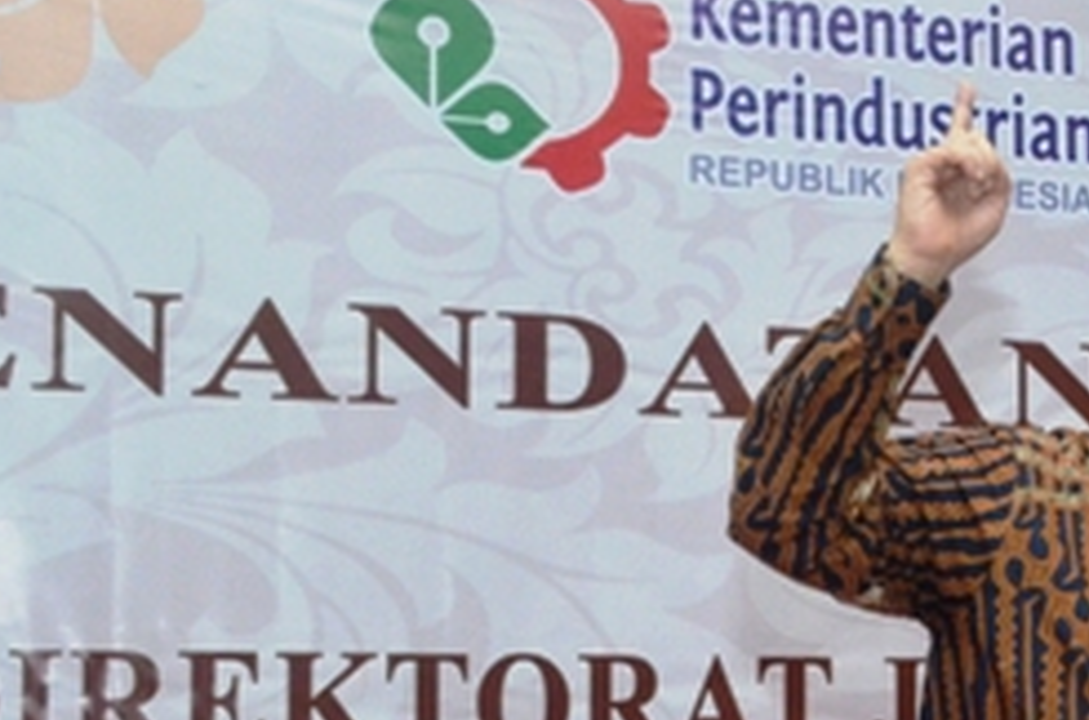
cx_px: 1342
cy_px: 576
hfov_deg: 19.7
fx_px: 2927
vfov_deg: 14.0
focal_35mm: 97
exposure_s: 1/100
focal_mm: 22
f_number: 6.3
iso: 1600
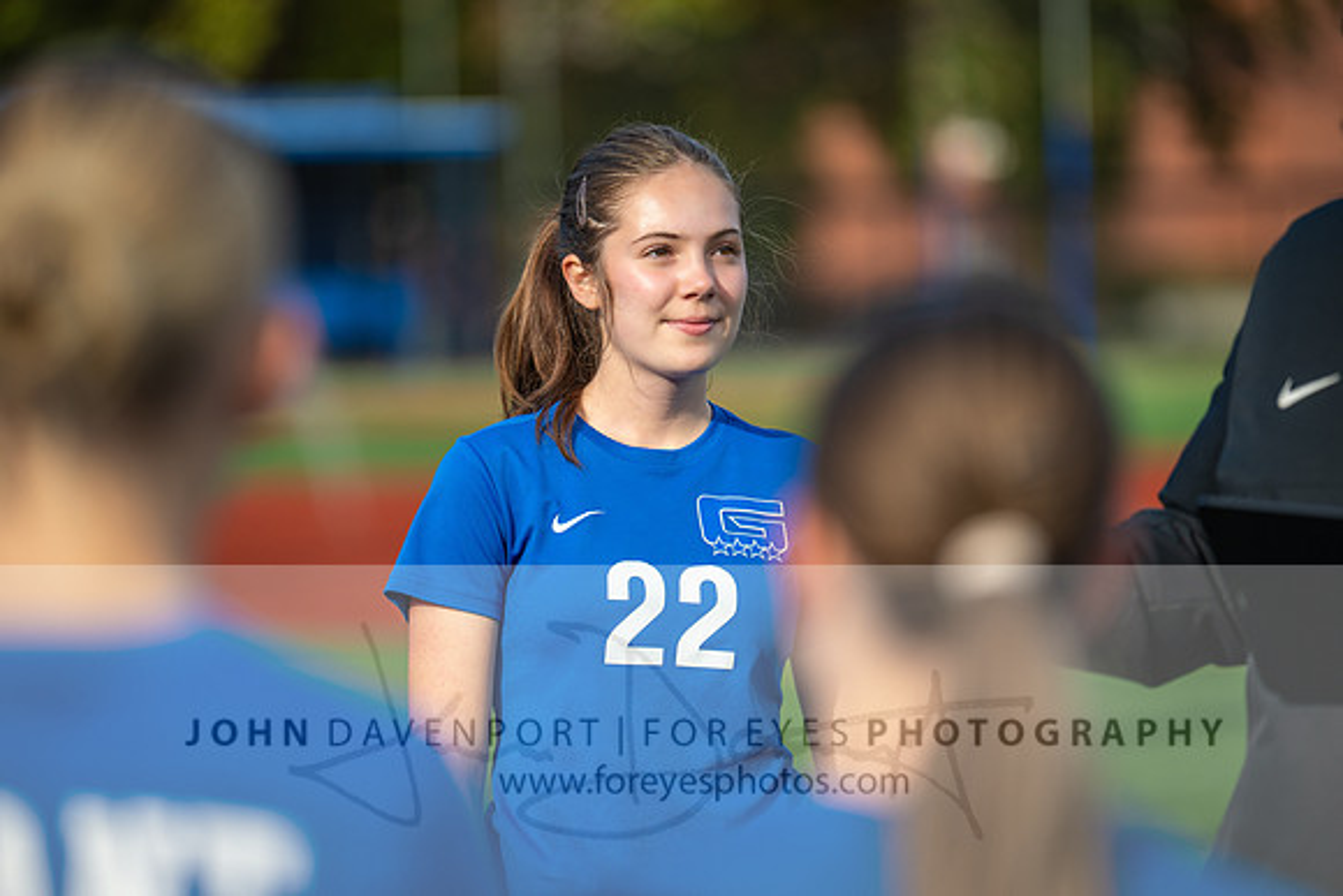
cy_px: 448
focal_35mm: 200
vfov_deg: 6.9
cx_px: 672
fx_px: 7463
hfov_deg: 10.3
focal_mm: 200
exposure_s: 1/1000
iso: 140
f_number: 2.8
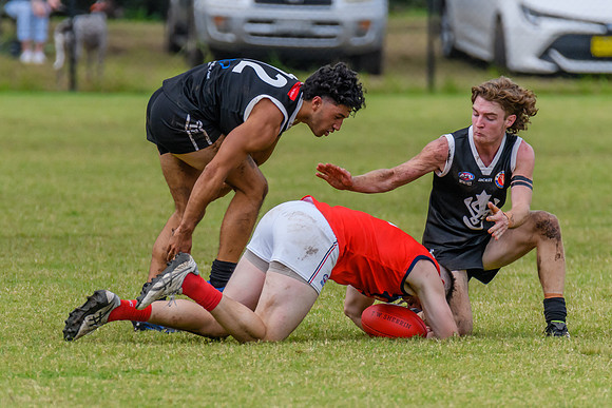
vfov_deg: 1.4
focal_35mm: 961
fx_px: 16337
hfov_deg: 2.1
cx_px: 286
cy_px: 260
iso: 1250
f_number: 6.3
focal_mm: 500
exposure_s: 1/2000
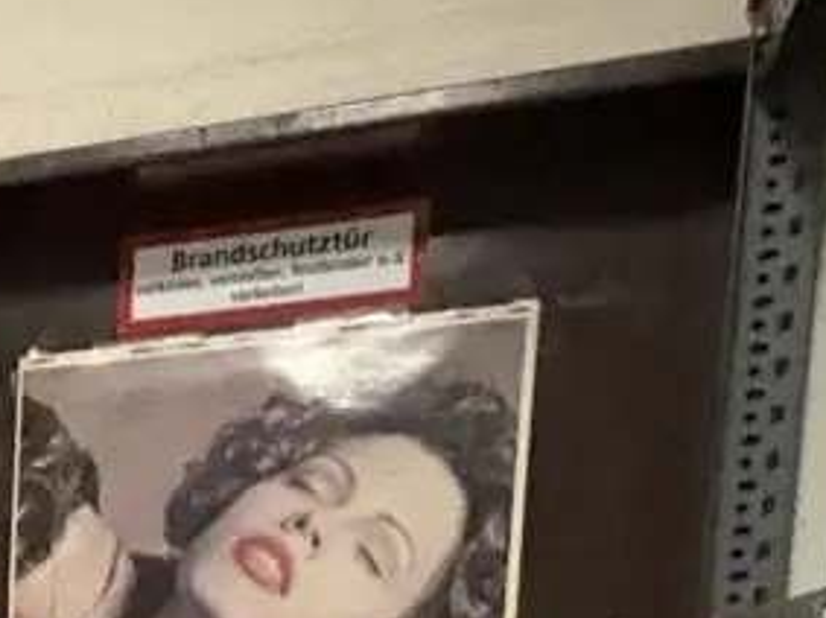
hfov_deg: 15.7
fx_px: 2266
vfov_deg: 13.8
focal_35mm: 95
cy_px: 1119
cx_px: -887
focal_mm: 2.22
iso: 1000
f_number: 2.2
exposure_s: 1/25
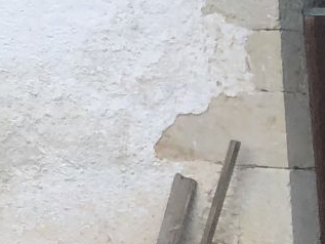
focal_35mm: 181
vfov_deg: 7.9
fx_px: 1700
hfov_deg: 8.9
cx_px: -661
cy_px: -195
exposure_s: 1/631
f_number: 1.8
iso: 20
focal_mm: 4
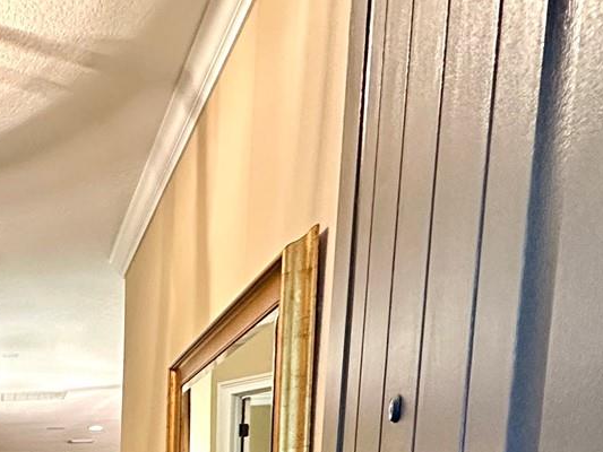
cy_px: 623
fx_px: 732
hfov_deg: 35.8
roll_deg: -0.5
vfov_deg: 27.3
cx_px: -107
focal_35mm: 42
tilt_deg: -7.4
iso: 500
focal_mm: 2.22
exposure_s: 1/60
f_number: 2.2
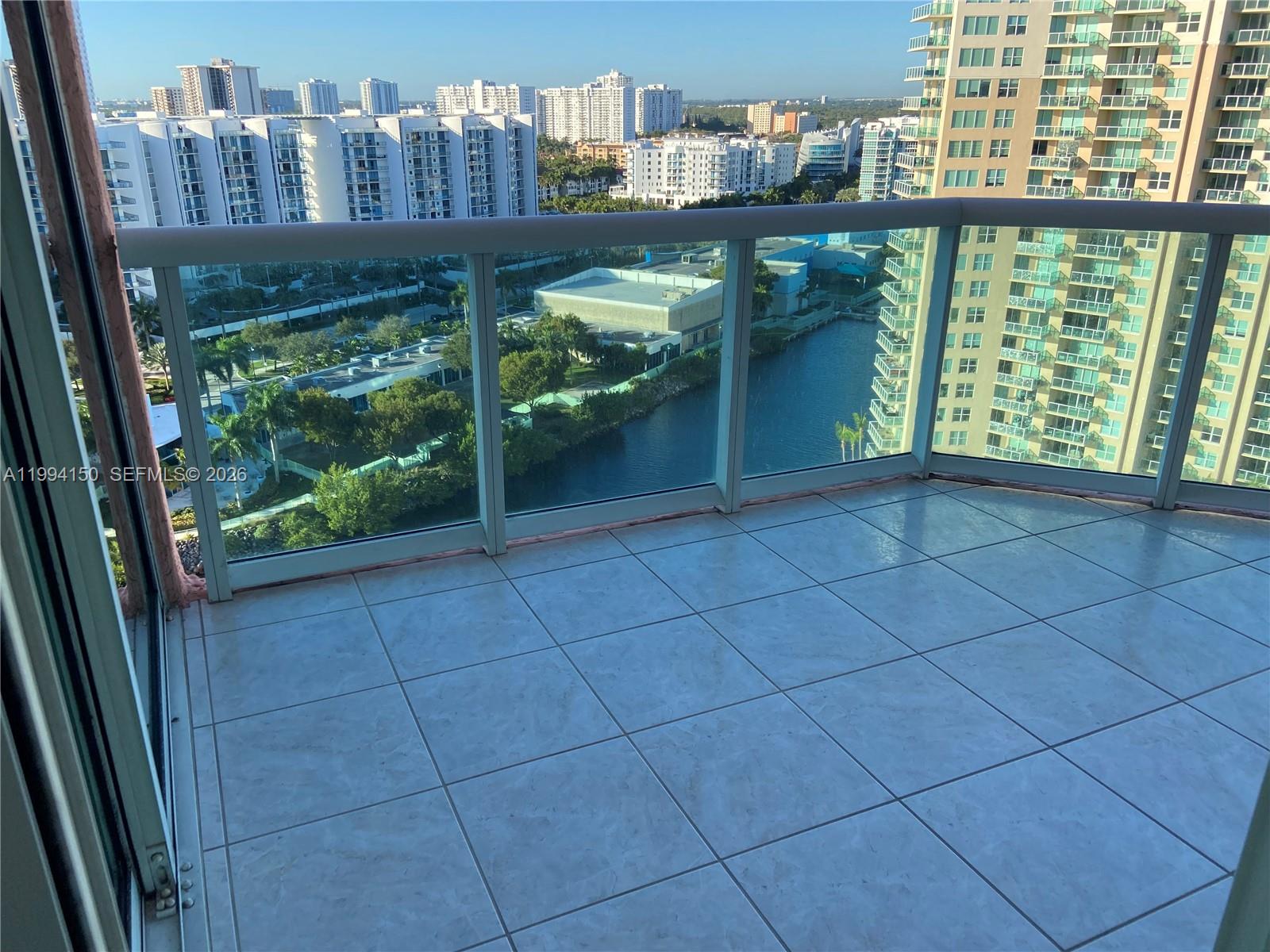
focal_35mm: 26
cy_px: 476
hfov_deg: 67.3
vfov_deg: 53.1
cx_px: 635
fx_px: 954
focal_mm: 4.25
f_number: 1.8
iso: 32
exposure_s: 1/1043
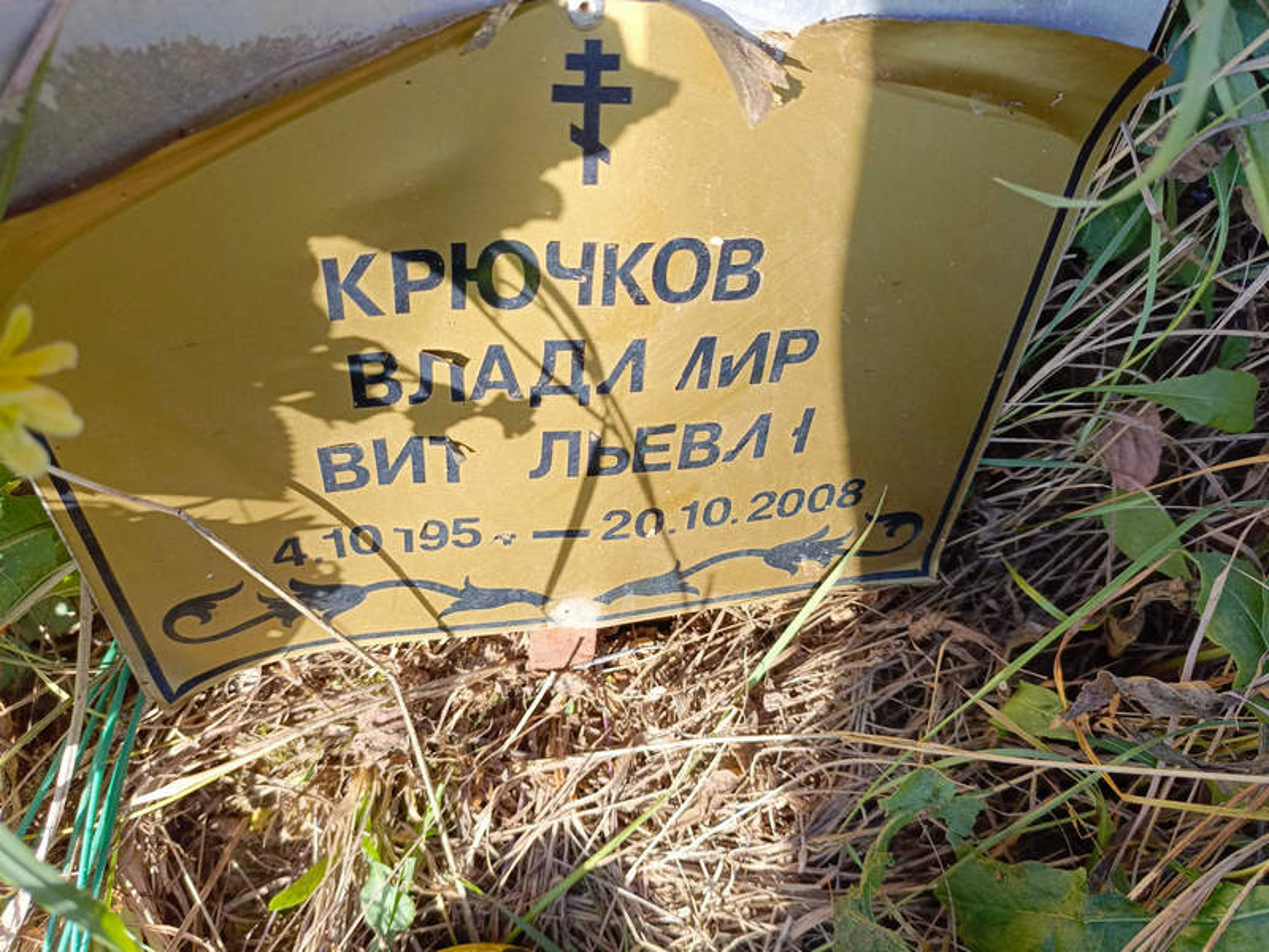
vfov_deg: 54.9
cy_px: 476
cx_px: 634
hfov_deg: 69.4
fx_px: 916
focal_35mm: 25
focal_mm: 4.76
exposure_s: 1/275
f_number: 1.69
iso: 110
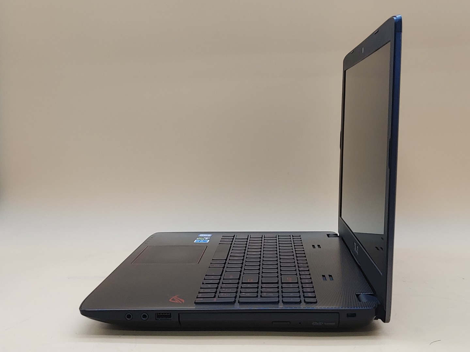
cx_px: 235
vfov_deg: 31.5
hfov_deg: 41.2
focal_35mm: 46
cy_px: 176
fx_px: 625
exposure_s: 1/108
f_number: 1.8
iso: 50
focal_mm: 4.36
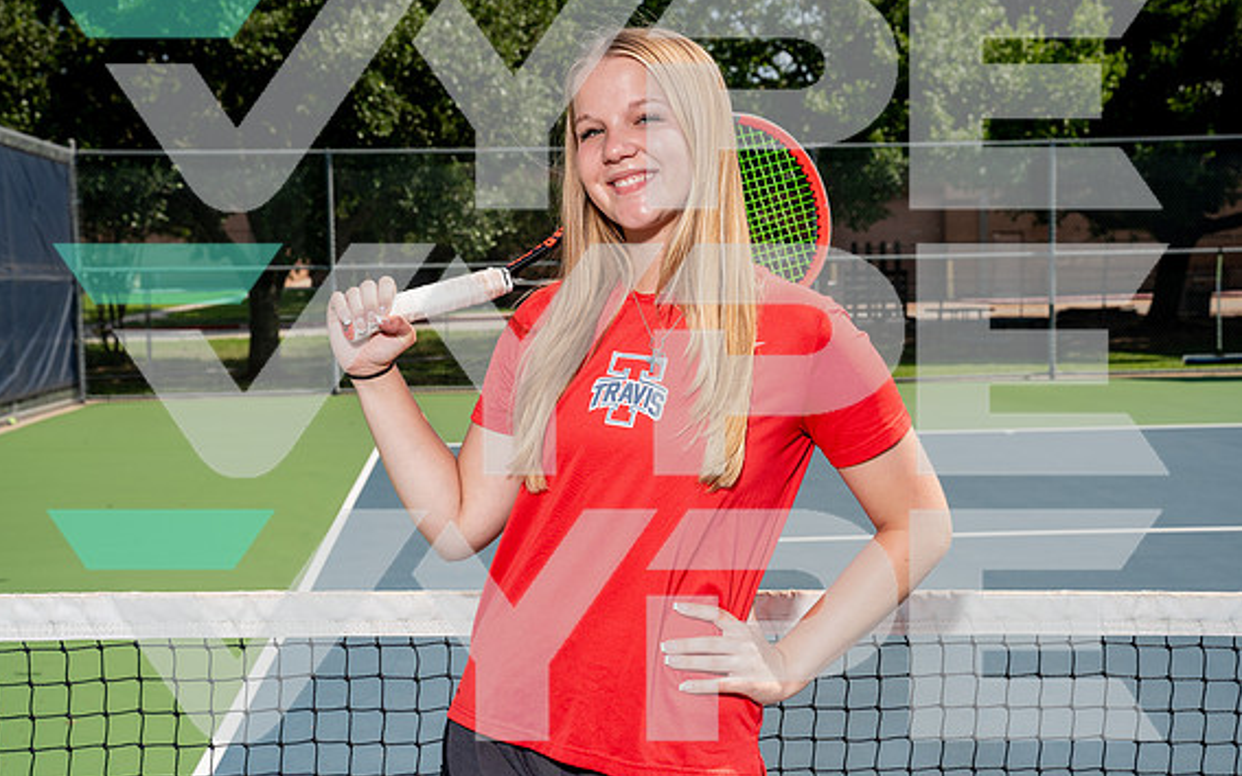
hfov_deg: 41.8
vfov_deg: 26.8
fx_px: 1624
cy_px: 361
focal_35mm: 48
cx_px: 611
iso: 100
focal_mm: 46
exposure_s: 1/250
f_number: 8
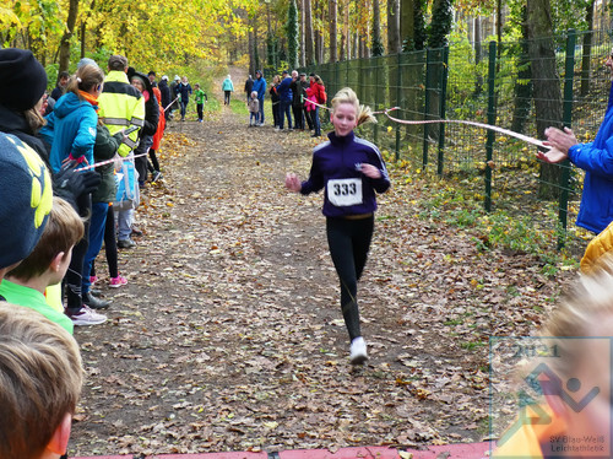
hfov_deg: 50.2
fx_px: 655
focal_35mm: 37
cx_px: 306
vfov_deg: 38.6
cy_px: 230
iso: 200
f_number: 3.7
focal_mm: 6.7
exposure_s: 1/80
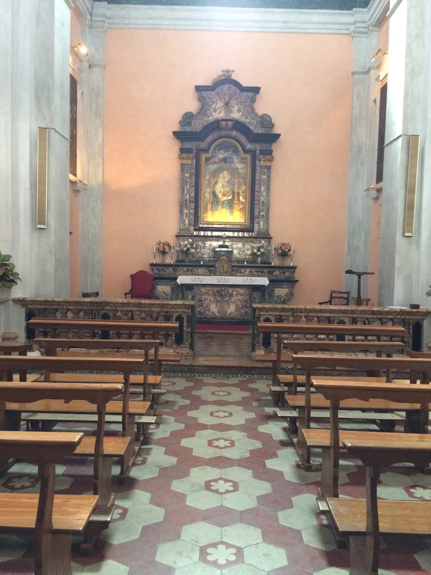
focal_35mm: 29
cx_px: 216
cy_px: 288
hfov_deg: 48.2
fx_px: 481
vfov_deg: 61.7
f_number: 2.2
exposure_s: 1/33
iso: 400
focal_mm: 4.15
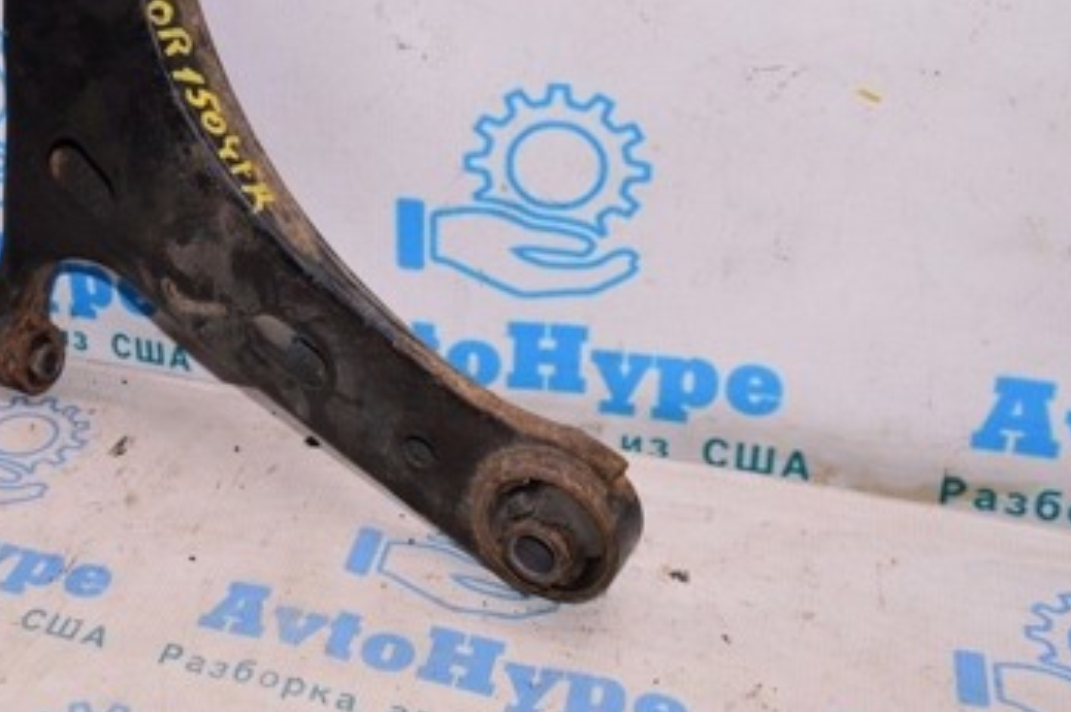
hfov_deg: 37.3
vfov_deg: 26.3
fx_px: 1486
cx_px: 127
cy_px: 107
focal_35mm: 50
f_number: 8
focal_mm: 18
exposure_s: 1/200
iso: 1600
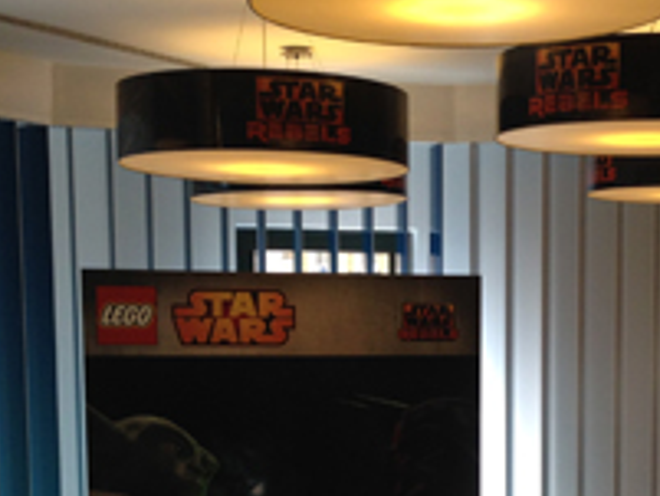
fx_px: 1564
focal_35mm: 82
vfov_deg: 17.7
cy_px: 475
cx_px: 486
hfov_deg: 23.6
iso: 80
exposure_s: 1/120
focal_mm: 4.12
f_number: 2.4
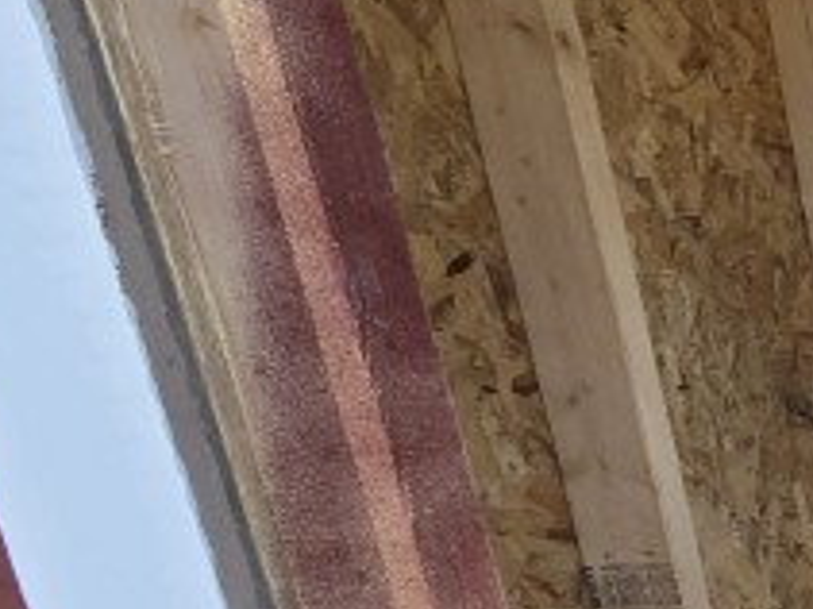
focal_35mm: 63
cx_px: 1923
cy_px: 748
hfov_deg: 15.6
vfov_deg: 21.5
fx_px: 1479
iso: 50
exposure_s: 1/385
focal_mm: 2.2
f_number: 2.2
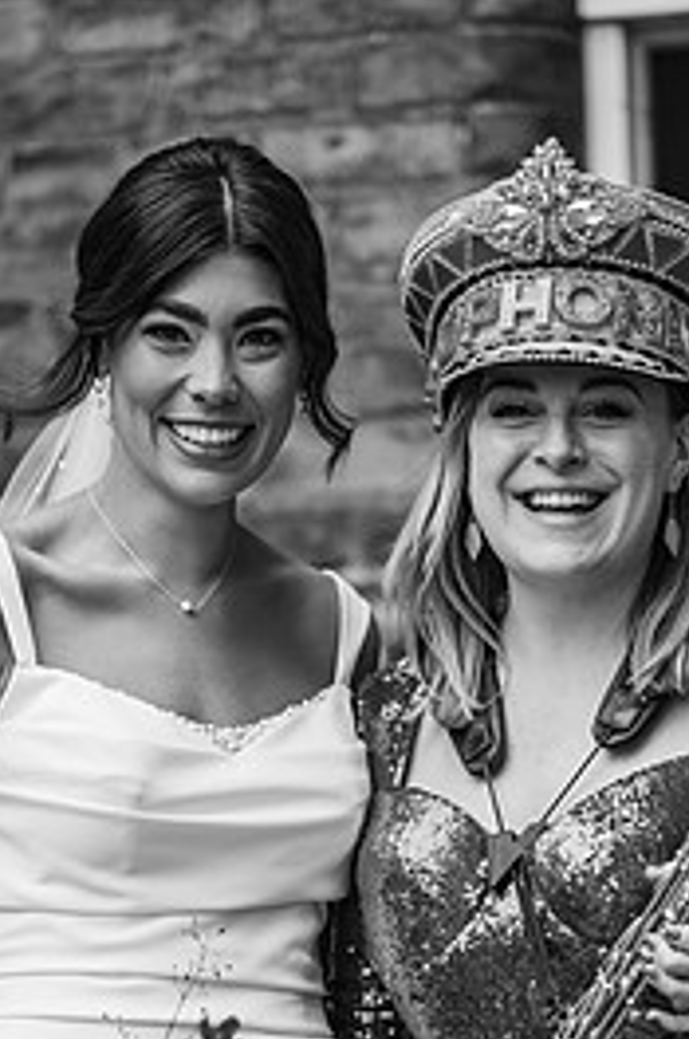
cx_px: 384
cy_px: 775
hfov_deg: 9.4
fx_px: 4179
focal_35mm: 145
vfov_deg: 14.1
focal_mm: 85
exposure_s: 1/800
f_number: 2
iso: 100
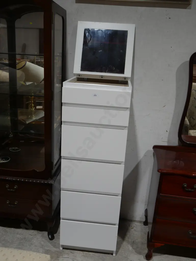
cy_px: 130
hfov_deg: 41.8
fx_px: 256
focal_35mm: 34
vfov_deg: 53.9
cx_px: 98
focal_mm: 17
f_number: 4.5
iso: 200
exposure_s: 1/80
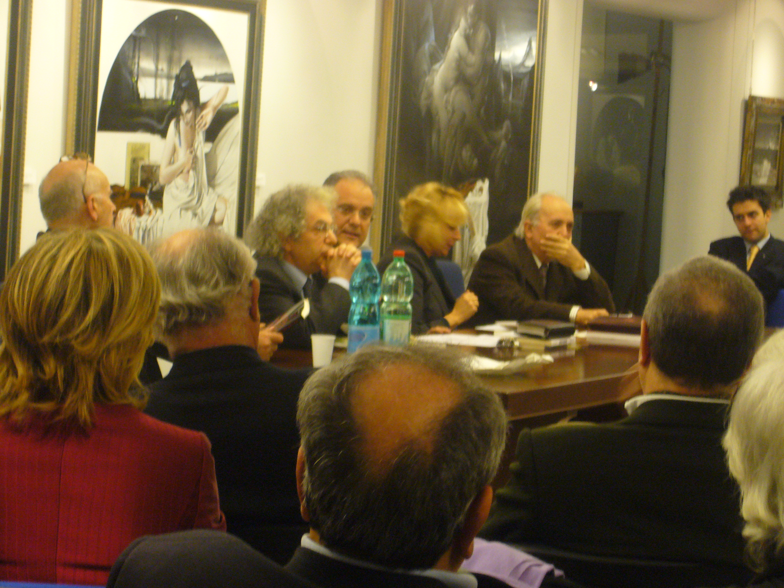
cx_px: 392
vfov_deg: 14.1
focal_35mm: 105
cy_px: 294
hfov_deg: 18.7
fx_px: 2378
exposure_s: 1/8
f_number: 5
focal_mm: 17.4
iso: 200
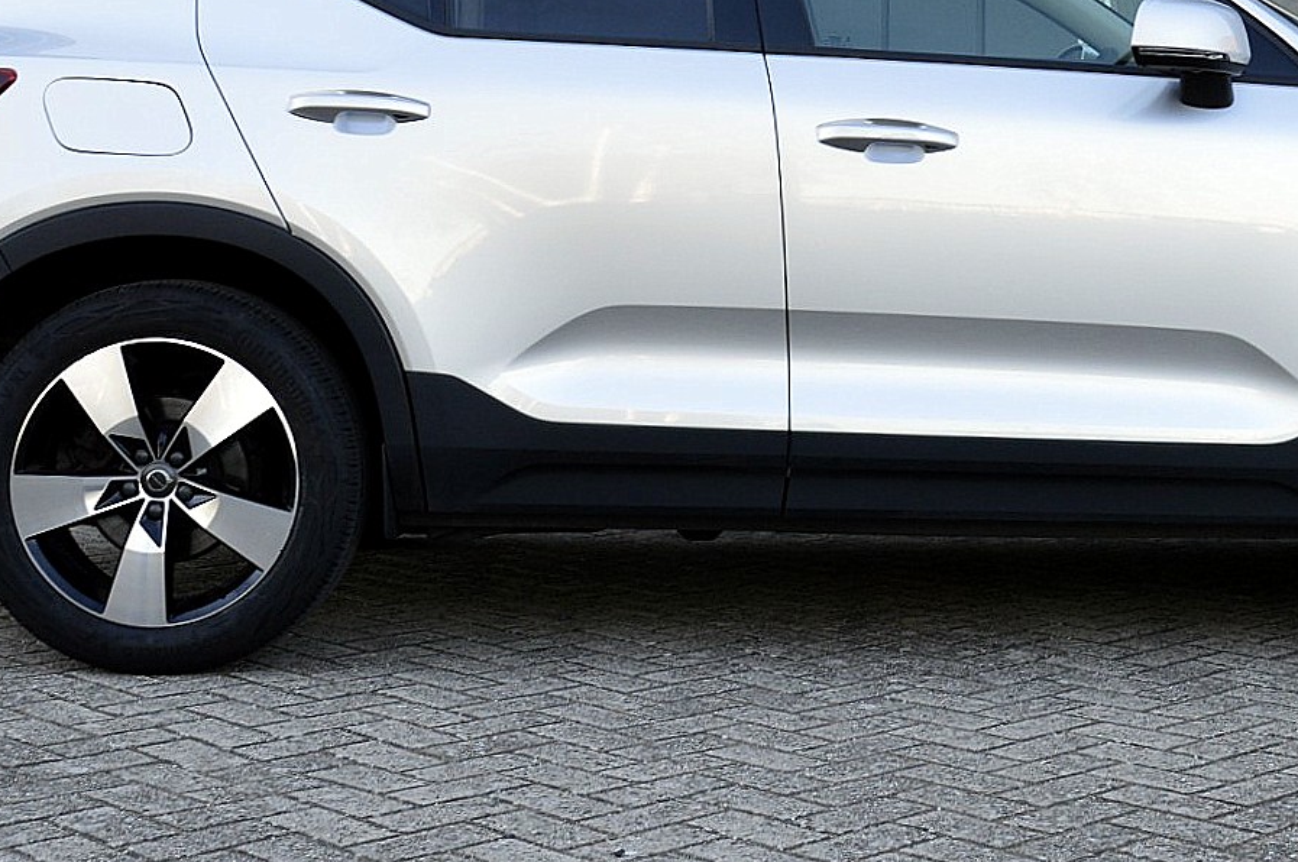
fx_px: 2446
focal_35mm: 68
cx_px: 878
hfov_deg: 29.5
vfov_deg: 19.7
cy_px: 139
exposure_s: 1/100
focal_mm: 25
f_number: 9
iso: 400
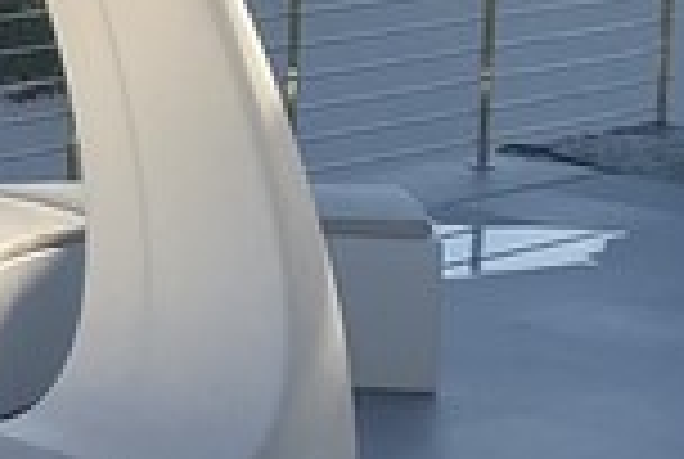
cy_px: -236
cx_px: -1447
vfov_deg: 6.9
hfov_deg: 8.5
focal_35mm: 196
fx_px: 3731
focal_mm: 4.25
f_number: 1.8
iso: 32
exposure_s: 1/3610
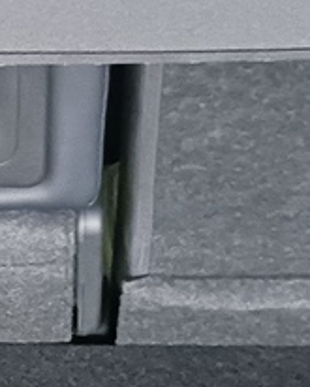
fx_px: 2109
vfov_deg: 10.2
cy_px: 547
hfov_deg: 8.3
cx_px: -41
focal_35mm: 184
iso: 1600
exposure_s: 1/16.7
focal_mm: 4
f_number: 1.8
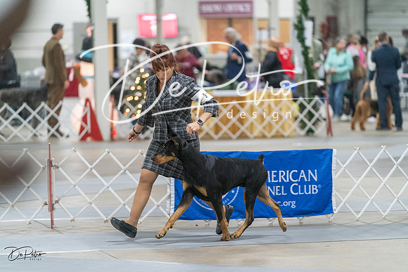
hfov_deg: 12.0
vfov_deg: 8.0
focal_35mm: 171
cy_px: 136
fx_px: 1938
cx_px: 204
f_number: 2.8
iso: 6400
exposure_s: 1/320
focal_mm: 171
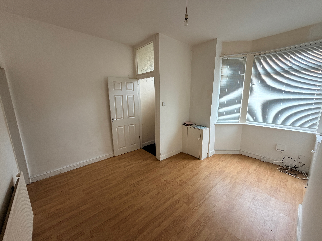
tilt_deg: -10.6
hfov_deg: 102.1
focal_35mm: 14
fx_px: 130
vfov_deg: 85.7
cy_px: 120
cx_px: 161
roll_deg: +0.6
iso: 160
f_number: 2.2
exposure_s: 1/121
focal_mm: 2.22
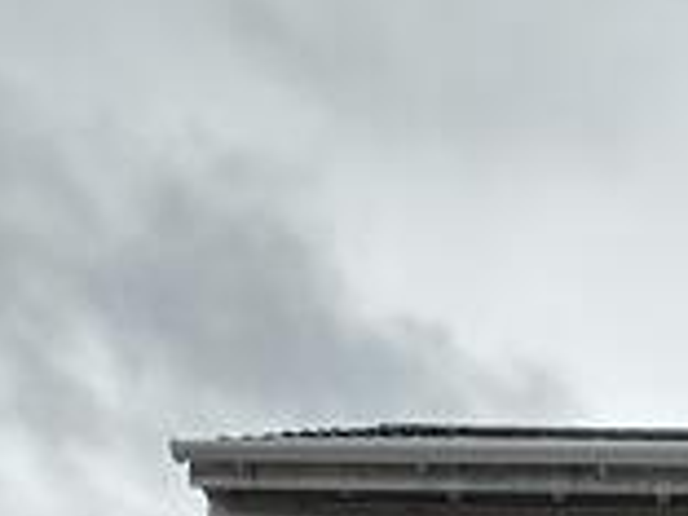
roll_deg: +0.4
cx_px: 759
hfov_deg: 20.3
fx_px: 1829
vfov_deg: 12.4
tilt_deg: +8.0
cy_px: 1257
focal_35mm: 92
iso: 40
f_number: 2.2
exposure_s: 1/399
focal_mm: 2.22
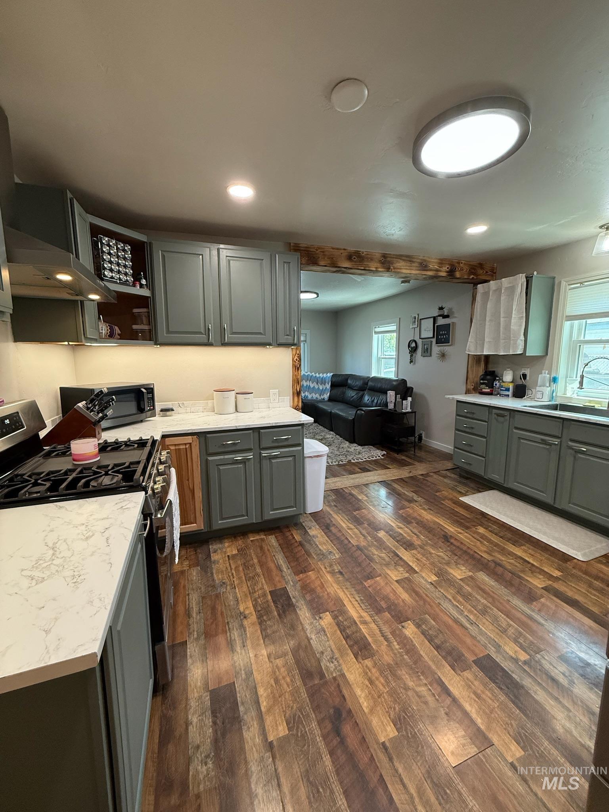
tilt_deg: -8.8
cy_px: 406
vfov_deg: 102.1
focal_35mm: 14
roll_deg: -0.5
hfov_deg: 85.7
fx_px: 328
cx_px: 304
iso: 320
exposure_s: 1/120
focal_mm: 2.22
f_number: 2.2
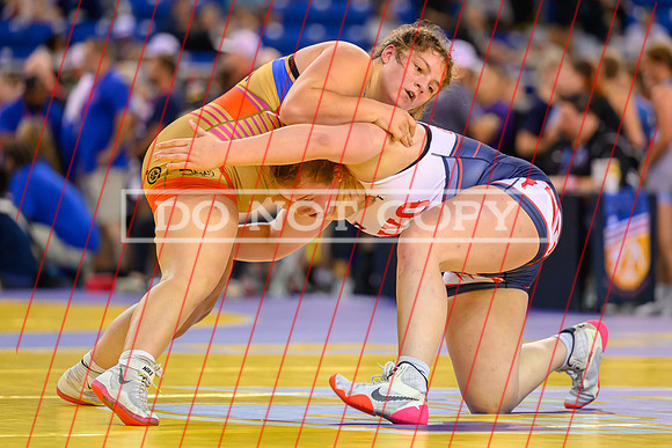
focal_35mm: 231
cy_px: 204
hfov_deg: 8.9
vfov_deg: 6.0
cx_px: 385
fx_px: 4309
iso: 2500
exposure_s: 1/800
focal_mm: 175
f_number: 2.8
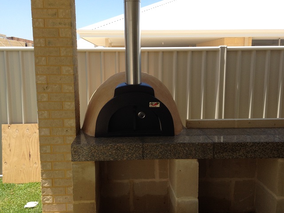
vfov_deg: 40.7
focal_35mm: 35
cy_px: 106
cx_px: 142
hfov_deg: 52.6
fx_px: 287
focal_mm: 4.28
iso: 50
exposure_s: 1/951
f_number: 2.4
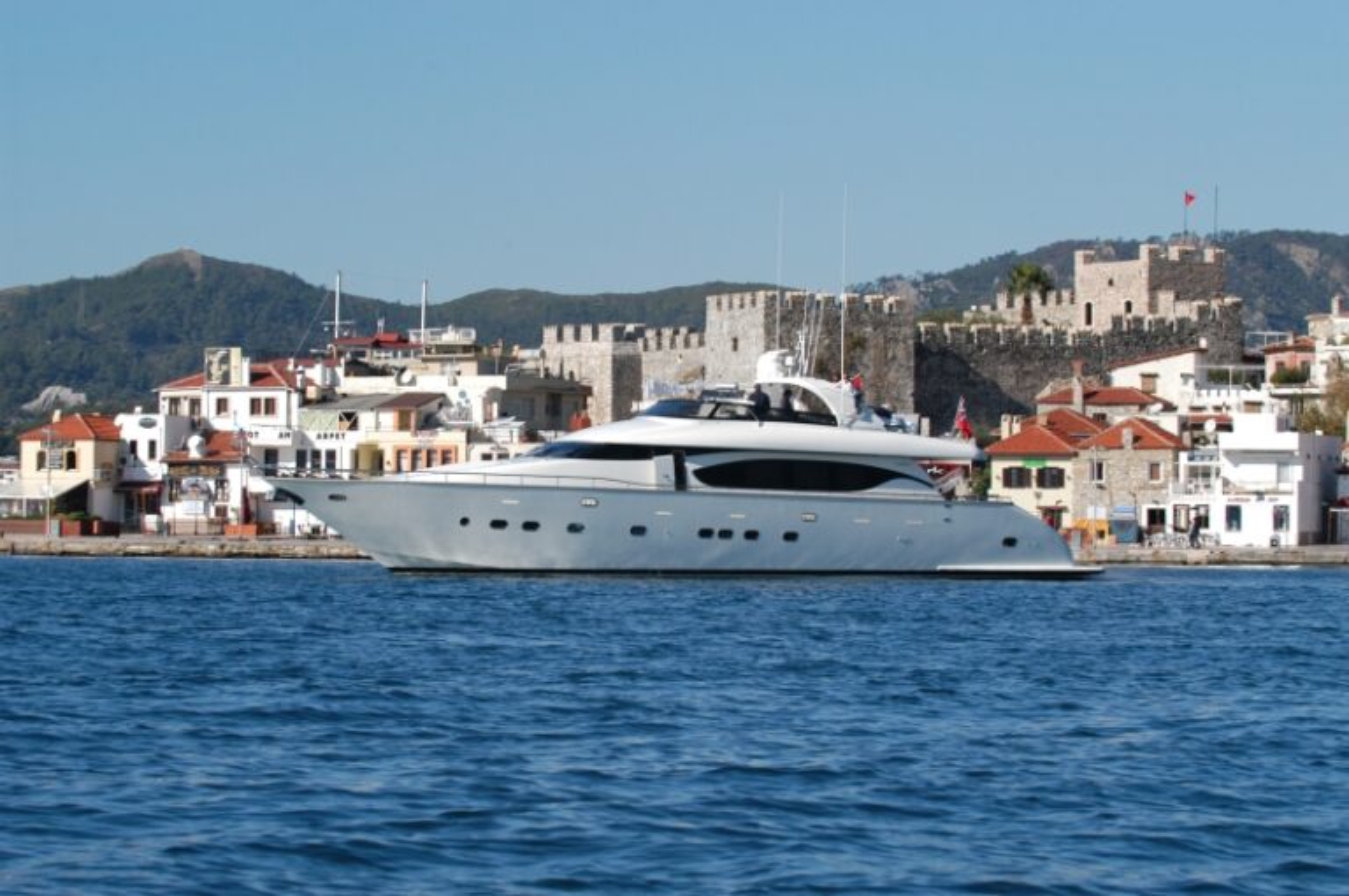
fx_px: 4210
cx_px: 674
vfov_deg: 12.1
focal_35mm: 112
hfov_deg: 18.2
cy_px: 448
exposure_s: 1/180
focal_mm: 75
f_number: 7.1
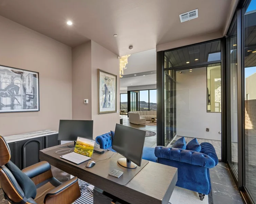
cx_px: 100
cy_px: 103
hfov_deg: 85.1
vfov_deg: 73.8
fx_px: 136
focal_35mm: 18
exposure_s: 1/3
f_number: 8
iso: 500
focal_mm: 14
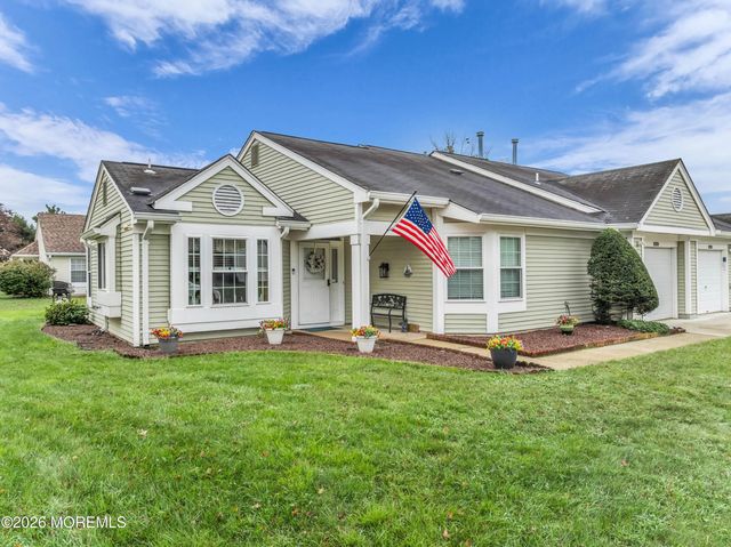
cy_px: 274
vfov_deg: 56.8
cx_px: 366
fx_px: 506
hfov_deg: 71.6
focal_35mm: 24
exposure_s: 1/1600
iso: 150
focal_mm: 12.29
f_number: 2.8
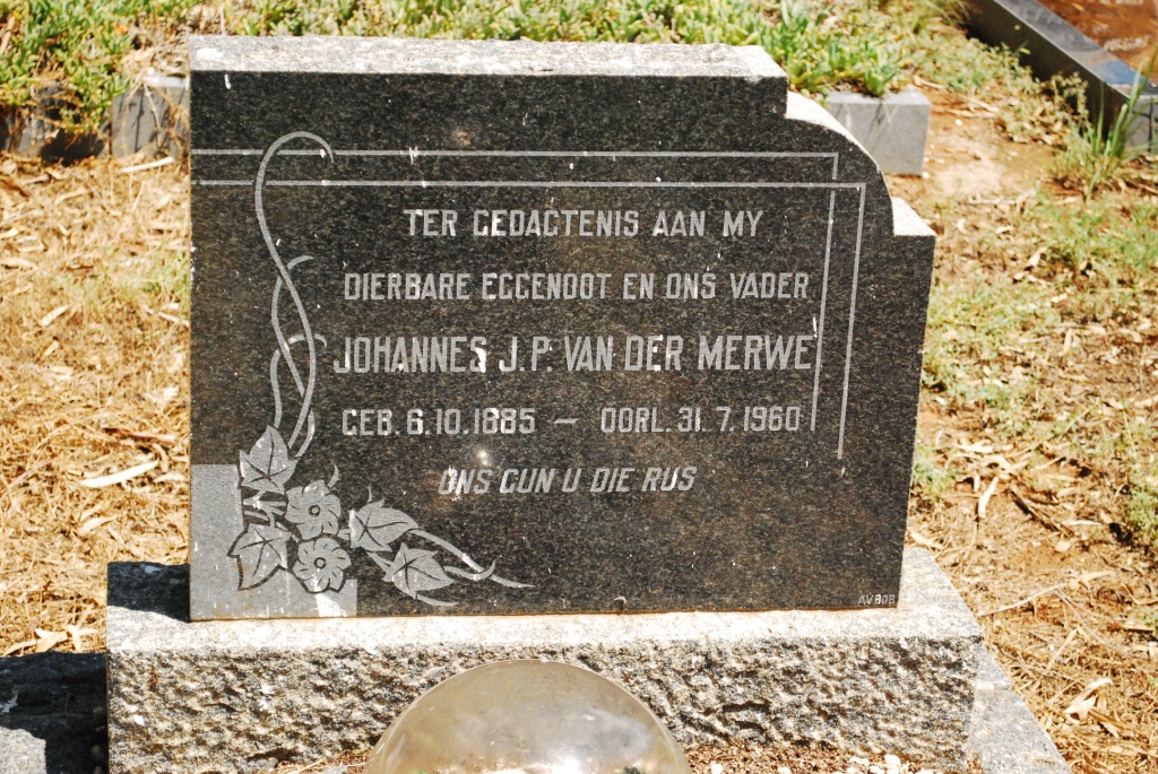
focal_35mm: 82
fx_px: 2656
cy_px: 387
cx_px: 579
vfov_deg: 16.6
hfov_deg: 24.6
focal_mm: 55
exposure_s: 1/4000
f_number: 5.6
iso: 1600
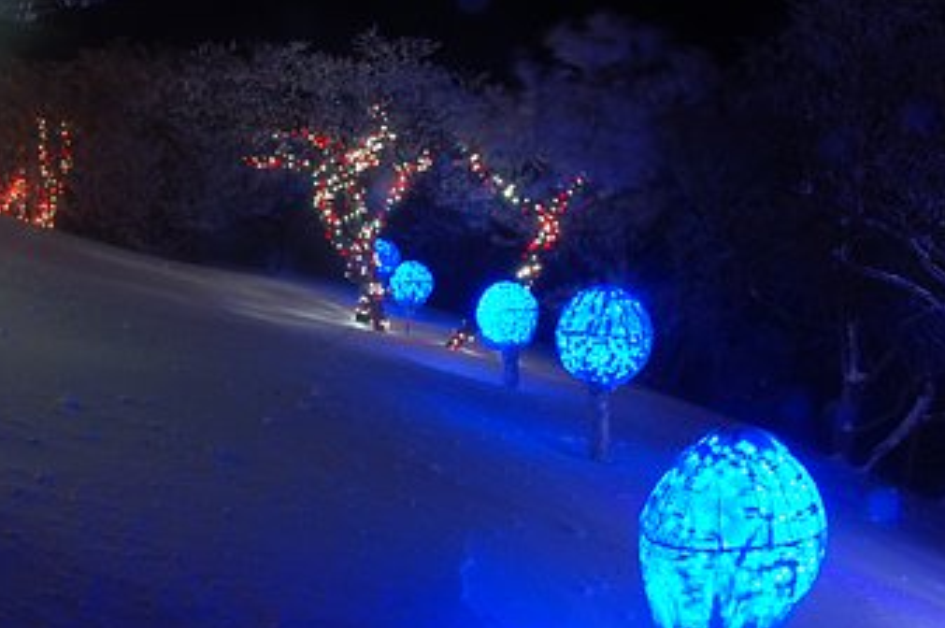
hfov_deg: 47.3
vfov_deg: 32.2
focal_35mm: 41
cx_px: 415
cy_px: 199
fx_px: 1075
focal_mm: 18
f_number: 22
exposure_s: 4
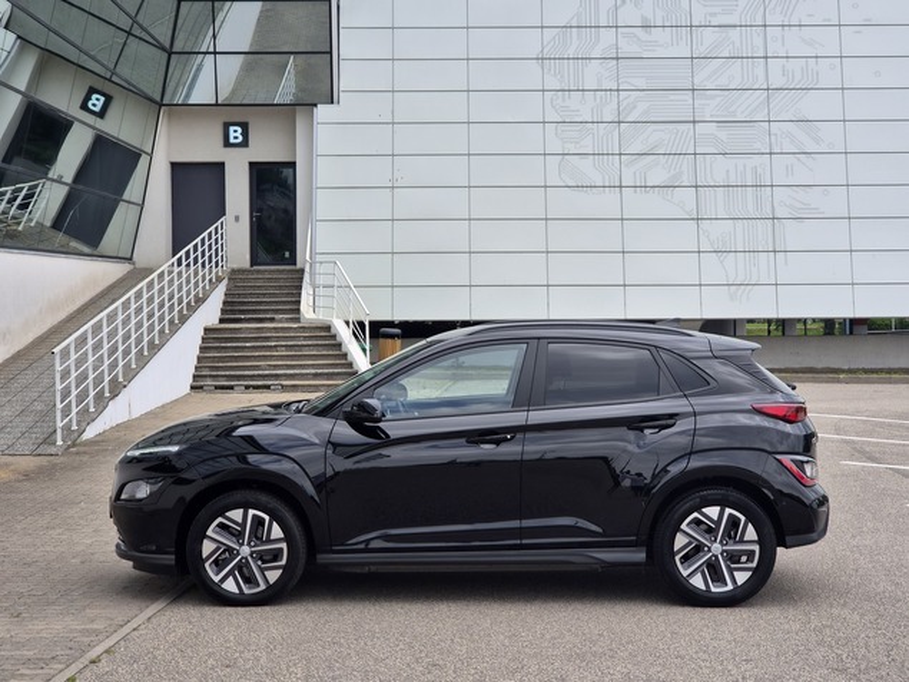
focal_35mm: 69
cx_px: 454
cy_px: 341
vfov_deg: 21.3
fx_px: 1812
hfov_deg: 28.2
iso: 25
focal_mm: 7
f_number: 2.4
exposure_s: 1/430
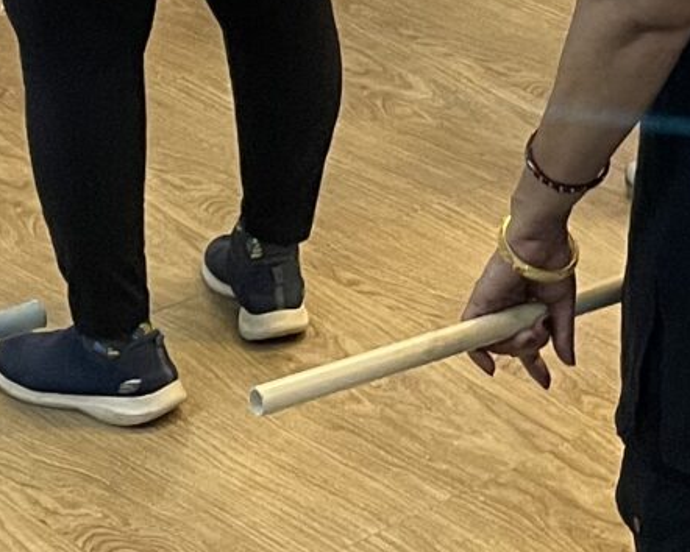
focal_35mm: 147
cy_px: -621
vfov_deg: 9.7
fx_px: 3003
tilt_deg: -10.3
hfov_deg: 12.8
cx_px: 795
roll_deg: -2.4
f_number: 1.6
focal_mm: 4.2
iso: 160
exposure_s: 1/50
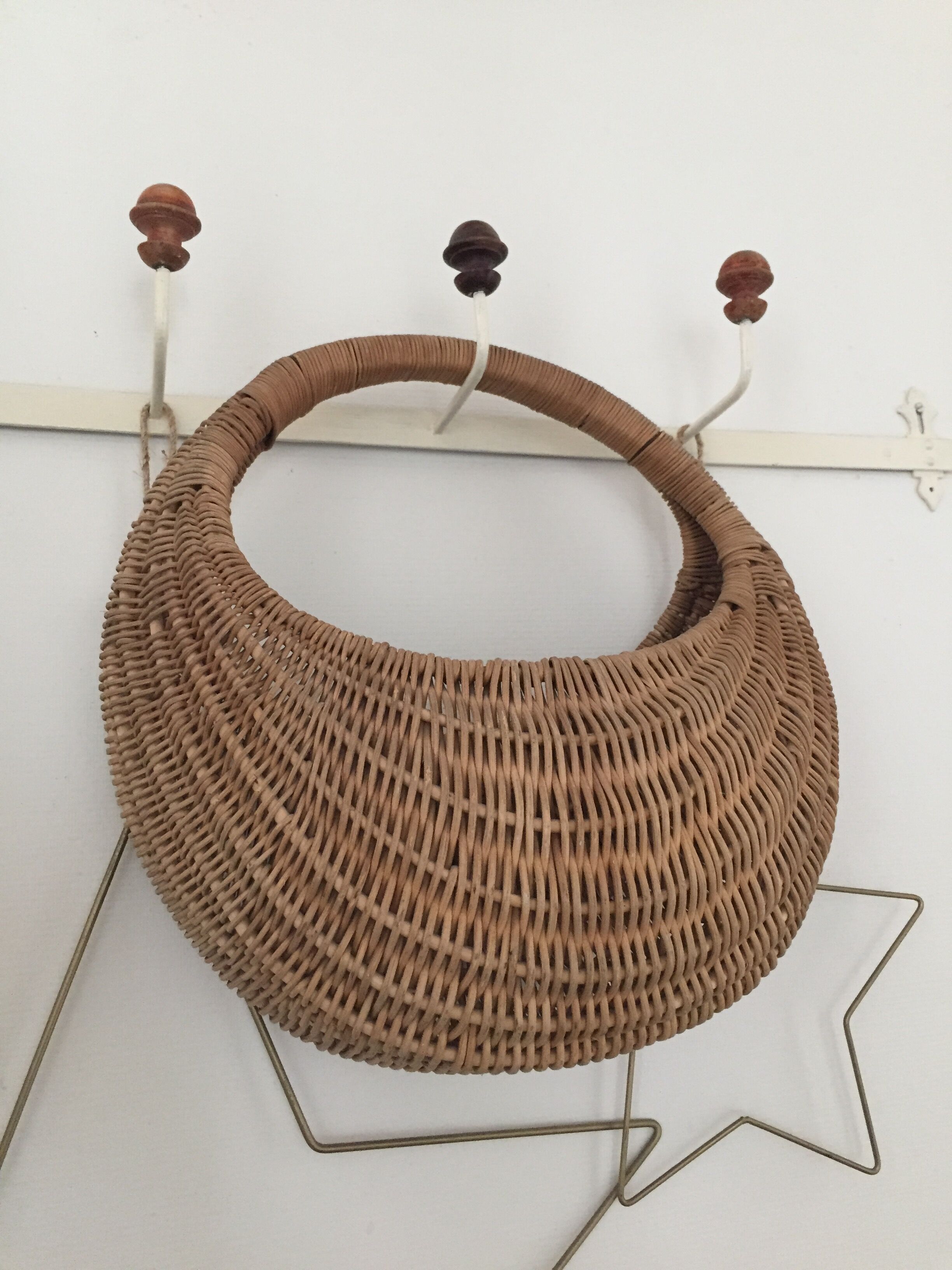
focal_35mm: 29
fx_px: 1063
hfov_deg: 48.2
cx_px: 476
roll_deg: +3.6
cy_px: 635
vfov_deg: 61.7
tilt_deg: +9.0
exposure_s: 1/20
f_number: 2.2
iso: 250
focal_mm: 4.15
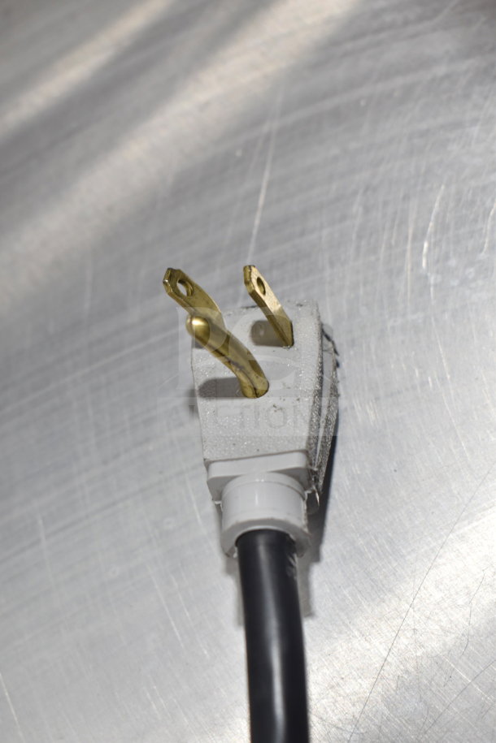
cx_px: 248
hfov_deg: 22.6
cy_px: 372
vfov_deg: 33.4
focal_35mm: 60
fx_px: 1240
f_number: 4.8
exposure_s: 1/60
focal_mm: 40
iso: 500
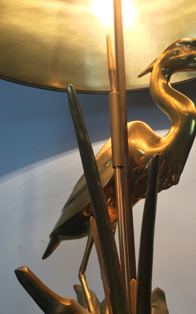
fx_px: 410
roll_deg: +2.0
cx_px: 124
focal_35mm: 48
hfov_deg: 26.8
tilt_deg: +6.1
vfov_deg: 41.2
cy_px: 215
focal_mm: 4.15
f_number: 2.2
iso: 32
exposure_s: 1/100
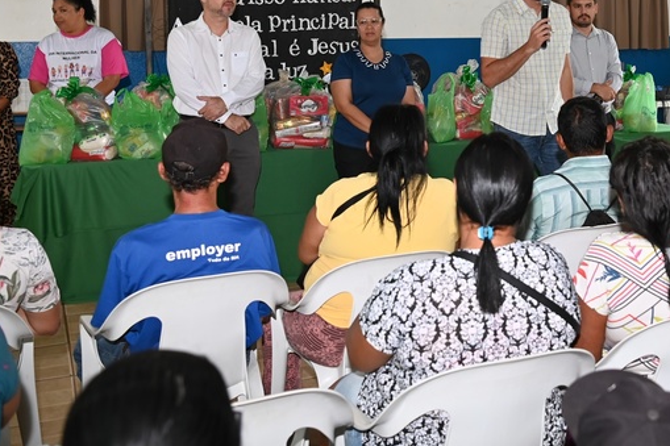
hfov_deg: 36.3
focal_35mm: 53
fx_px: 986
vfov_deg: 25.1
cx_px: 533
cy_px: 93
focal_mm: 30
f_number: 4
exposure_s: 1/60
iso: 800
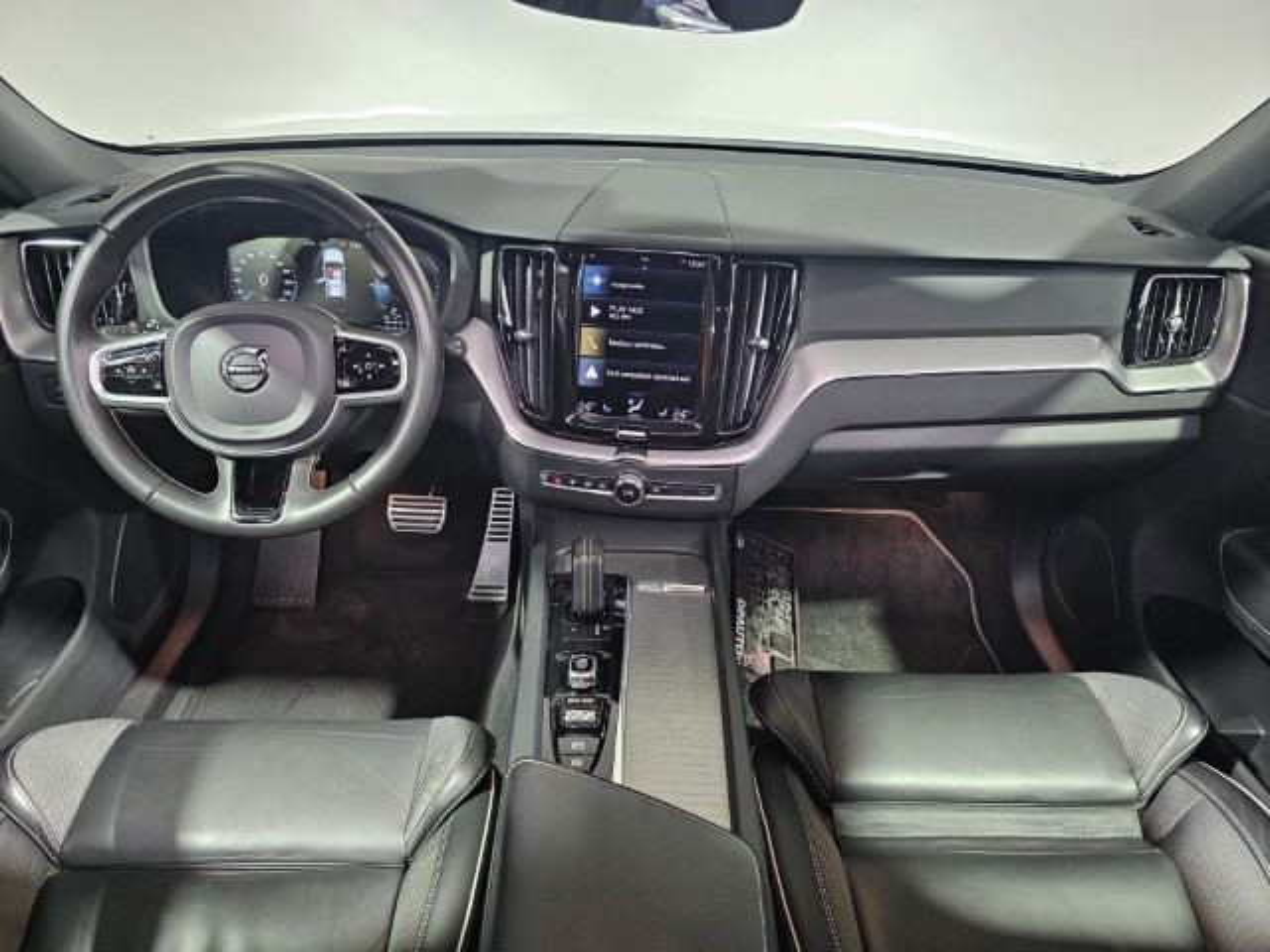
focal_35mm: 23
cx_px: 635
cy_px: 476
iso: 640
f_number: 1.7
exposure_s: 1/50
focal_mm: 6.3
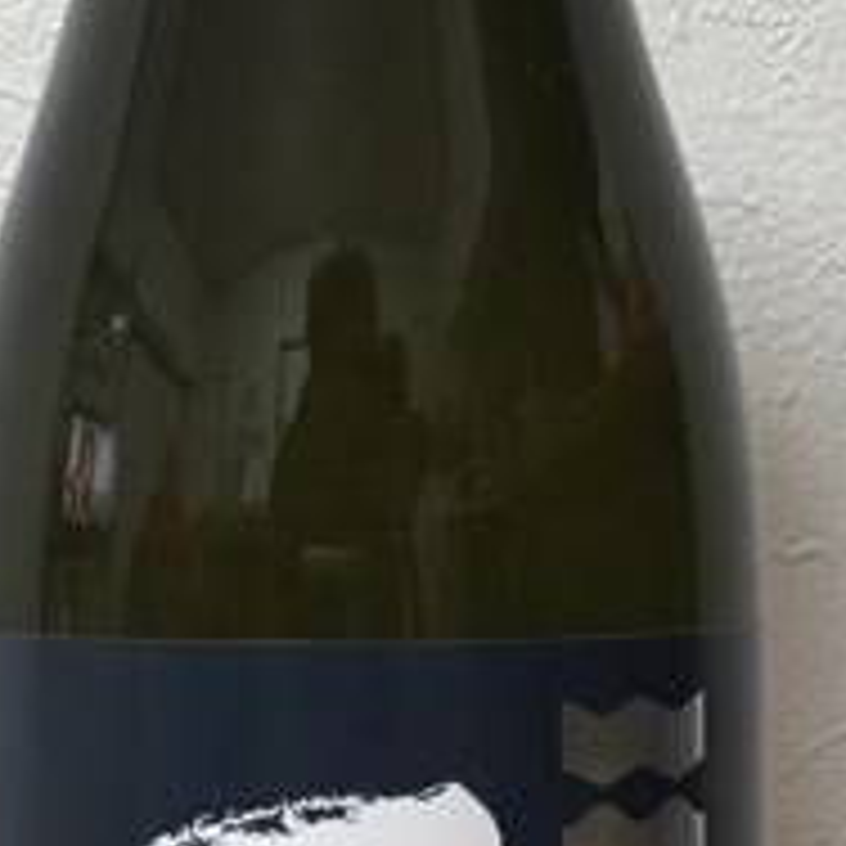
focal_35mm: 109
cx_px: 292
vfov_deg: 16.0
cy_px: 495
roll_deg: +0.0
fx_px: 3014
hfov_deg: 15.9
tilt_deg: -1.0
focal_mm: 4.15
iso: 64
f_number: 2.2
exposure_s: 1/15
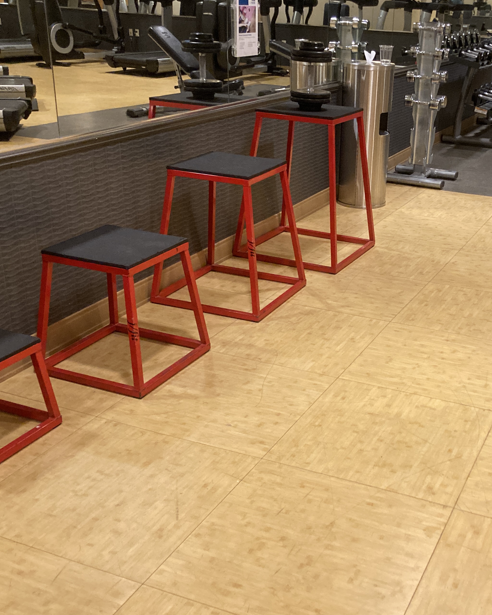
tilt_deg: -22.7
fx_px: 783
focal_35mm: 43
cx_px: 346
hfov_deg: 34.4
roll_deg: -2.8
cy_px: 328
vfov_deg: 42.9
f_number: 1.8
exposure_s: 1/60
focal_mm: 3.99
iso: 250
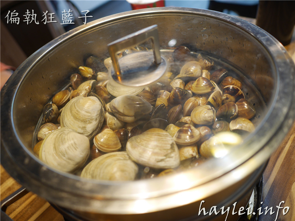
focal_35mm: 30
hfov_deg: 60.0
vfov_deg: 46.8
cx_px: 148
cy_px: 110
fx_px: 256
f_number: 1.7
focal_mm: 15
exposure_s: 1/60
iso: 320
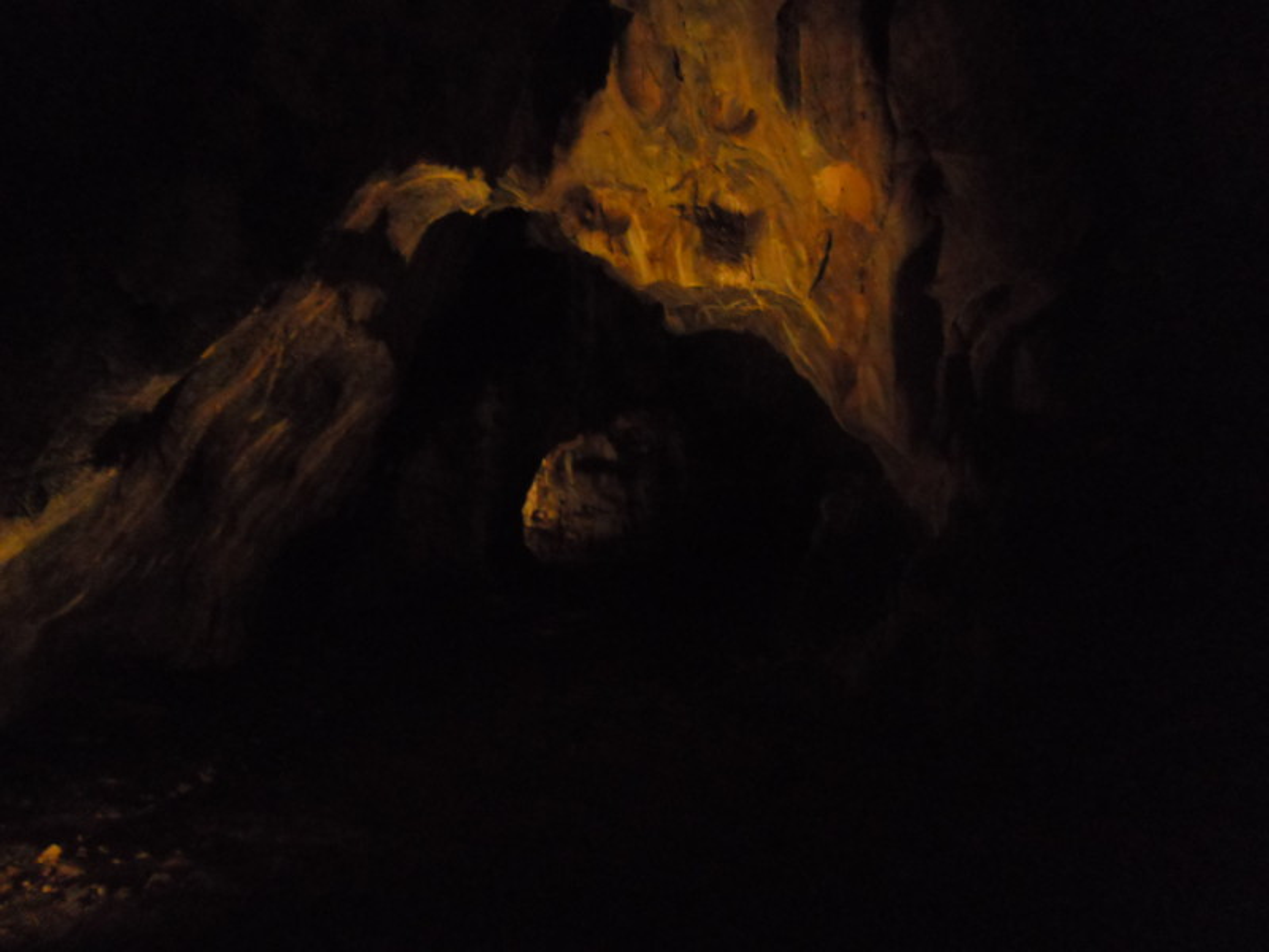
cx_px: 634
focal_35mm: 27
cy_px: 476
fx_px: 990
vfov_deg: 51.4
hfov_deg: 65.3
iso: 800
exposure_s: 1/8
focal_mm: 4.9
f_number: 3.2
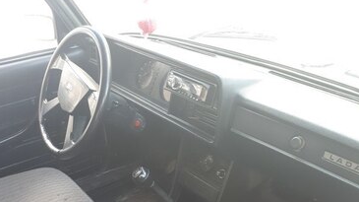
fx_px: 381
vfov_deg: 26.7
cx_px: 177
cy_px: 235
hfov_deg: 50.5
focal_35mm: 40
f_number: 1.9
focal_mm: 3.6
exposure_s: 1/33
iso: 100
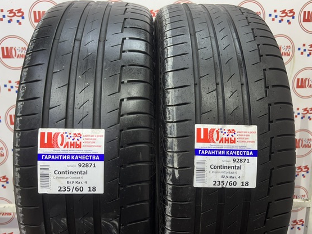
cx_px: 160
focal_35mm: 30
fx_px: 270
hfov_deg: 60.0
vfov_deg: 46.8
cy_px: 122
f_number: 1.5
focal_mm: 5.7
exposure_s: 1/100
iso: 80
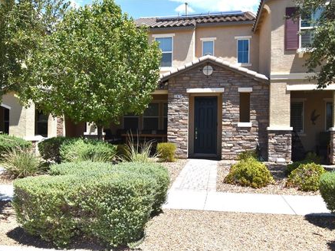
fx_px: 319
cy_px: 127
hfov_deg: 55.2
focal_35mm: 33
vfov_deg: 43.0
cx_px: 150
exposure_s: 1/2000
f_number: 6.7
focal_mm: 20
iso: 400
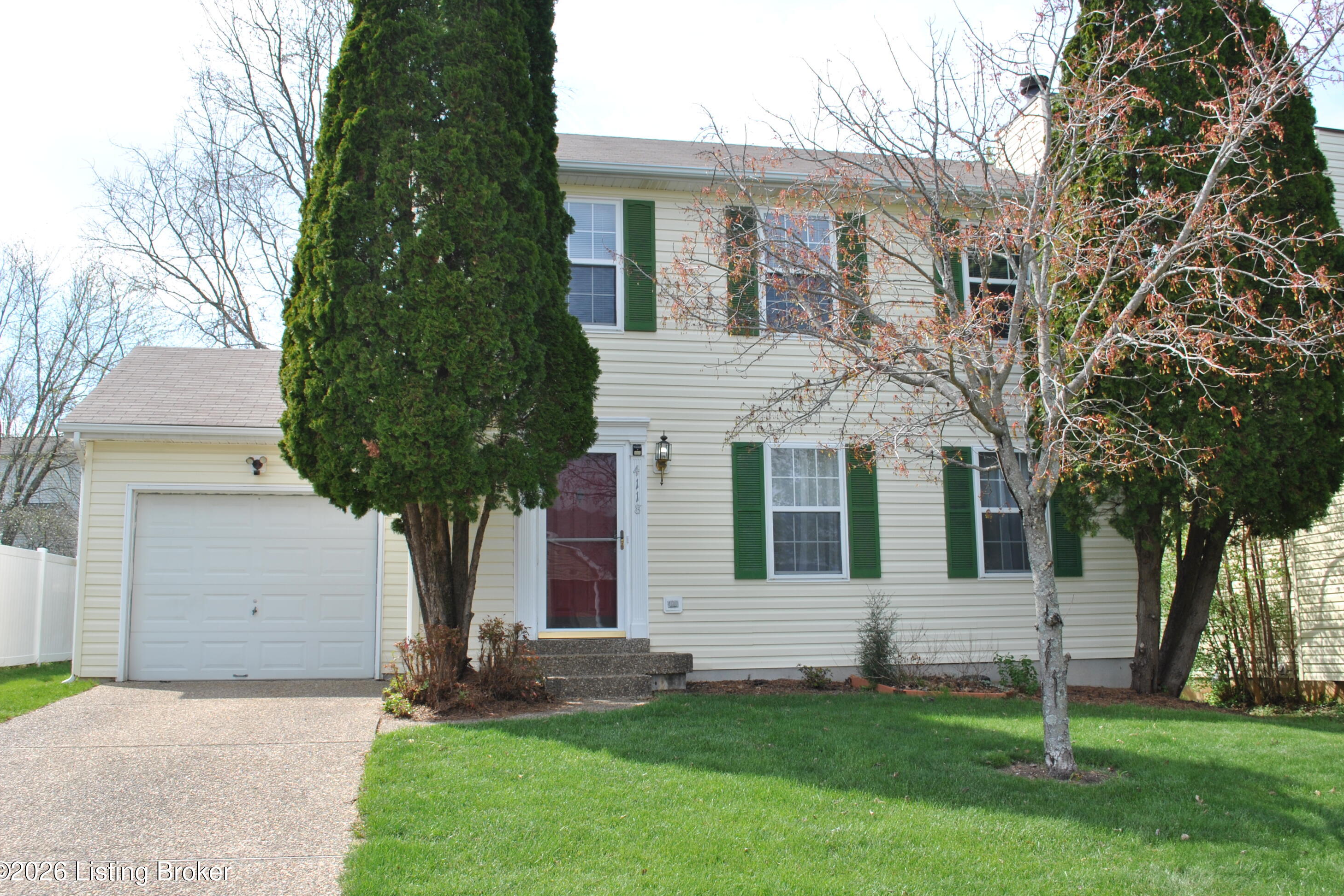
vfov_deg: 38.9
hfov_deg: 55.8
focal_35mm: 34
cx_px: 680
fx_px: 1269
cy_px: 451
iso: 100
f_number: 8
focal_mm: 22
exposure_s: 1/200
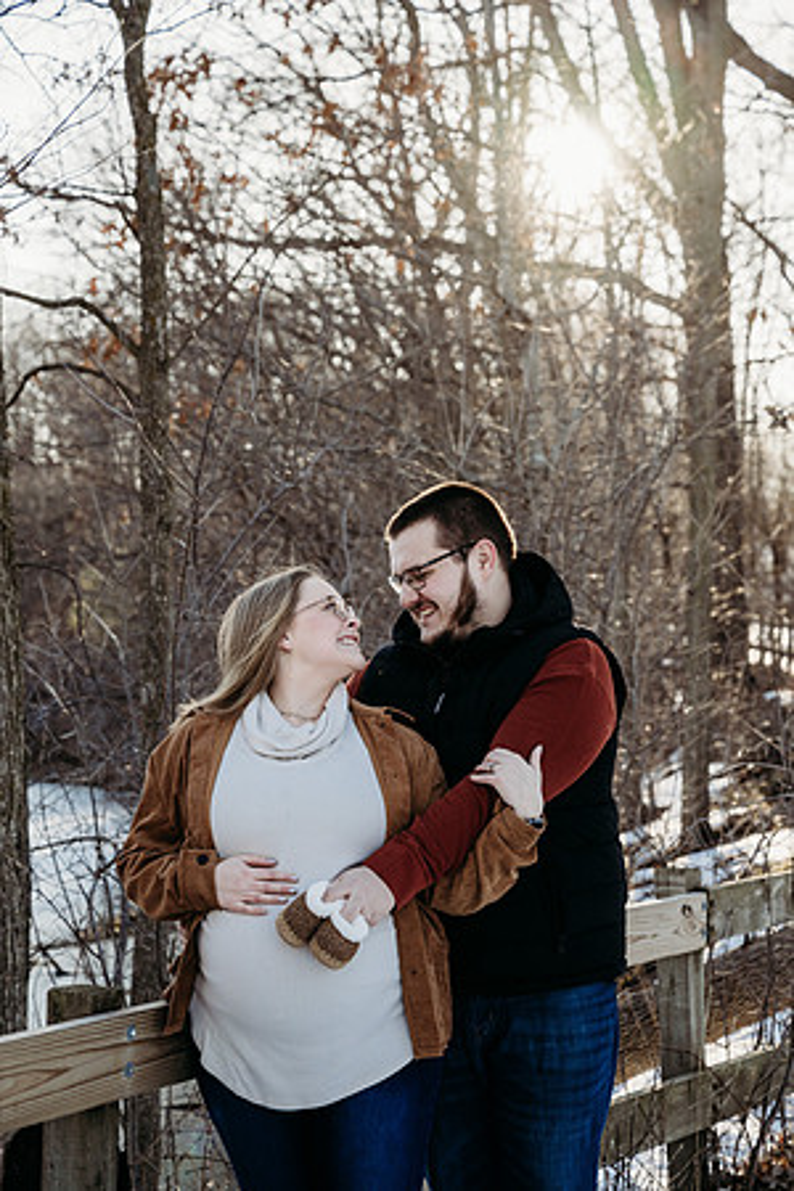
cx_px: 397
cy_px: 596
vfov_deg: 28.8
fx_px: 2316
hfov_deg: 19.5
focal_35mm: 70
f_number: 5.6
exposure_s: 1/500
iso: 320
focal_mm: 70
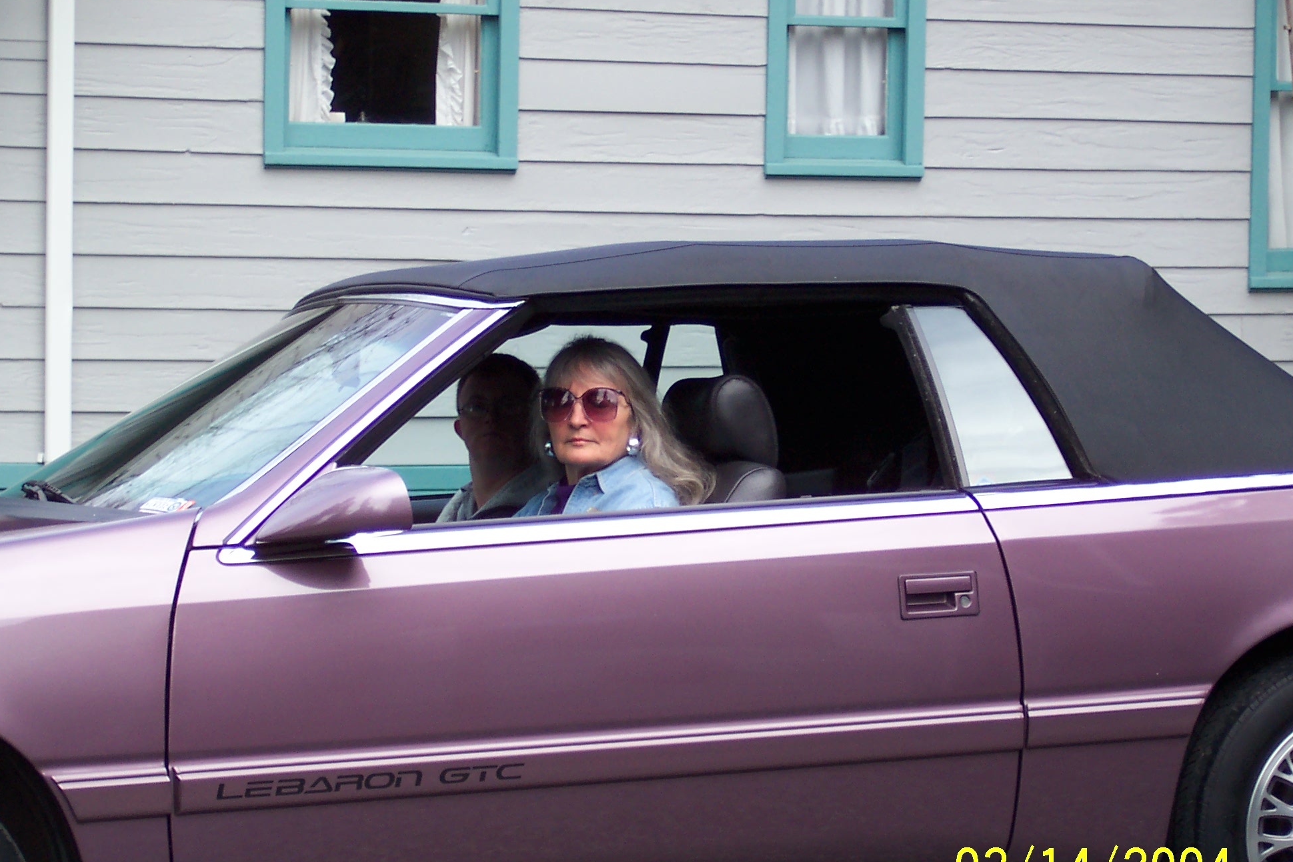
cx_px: 660
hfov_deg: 16.1
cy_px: 461
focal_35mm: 127
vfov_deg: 10.8
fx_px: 4561
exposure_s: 1/180
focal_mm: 24
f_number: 4.8
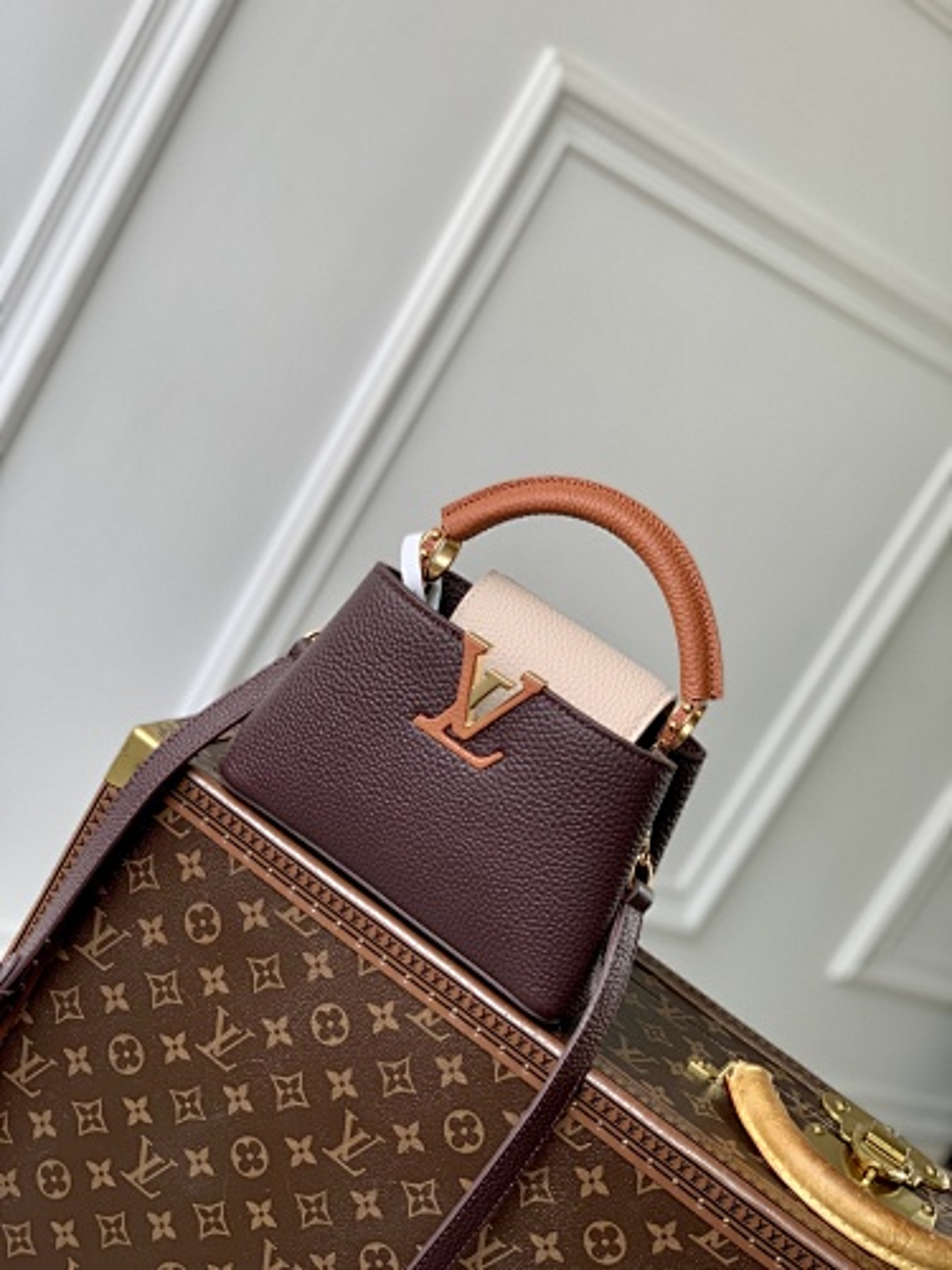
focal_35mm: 52
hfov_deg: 28.0
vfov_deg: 36.8
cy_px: 635
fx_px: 1907
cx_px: 476
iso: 20
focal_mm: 6
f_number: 2.4
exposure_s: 1/122
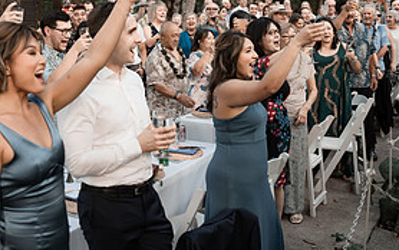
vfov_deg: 24.7
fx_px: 555
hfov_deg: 38.1
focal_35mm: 51
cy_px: 29
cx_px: 82
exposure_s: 1/400
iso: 1000
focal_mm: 24
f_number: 2.8
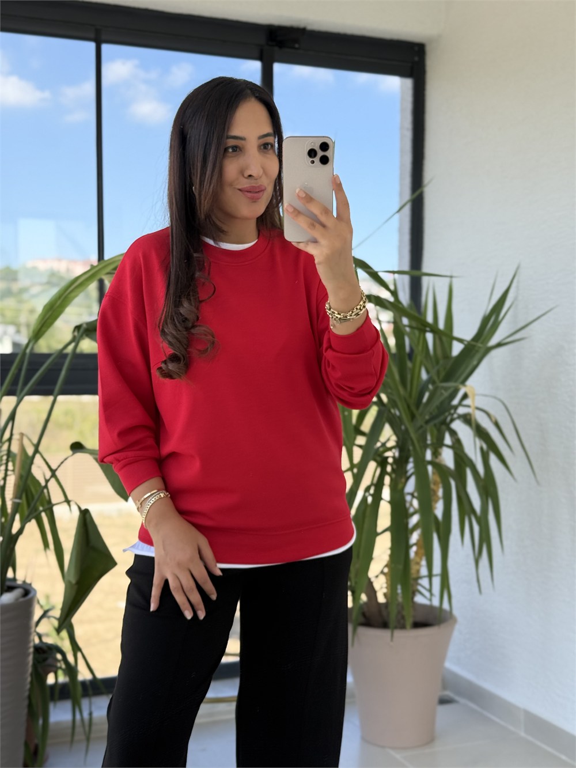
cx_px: 288
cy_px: 384
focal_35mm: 48
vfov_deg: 39.7
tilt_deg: -22.3
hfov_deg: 30.3
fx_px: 1065
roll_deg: +0.7
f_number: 1.78
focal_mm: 6.76
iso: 100
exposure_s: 1/592
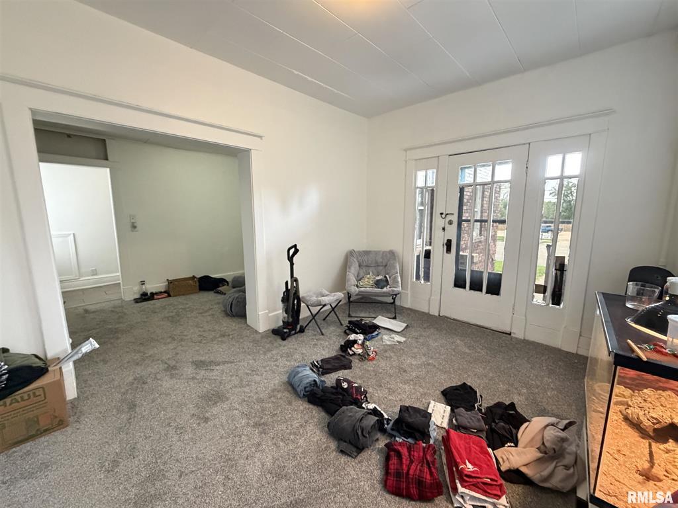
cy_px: 254
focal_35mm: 14
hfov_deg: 102.1
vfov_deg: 85.7
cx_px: 339
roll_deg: +0.5
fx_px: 274
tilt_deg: -9.1
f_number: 2.2
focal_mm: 2.22
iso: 640
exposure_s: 1/60
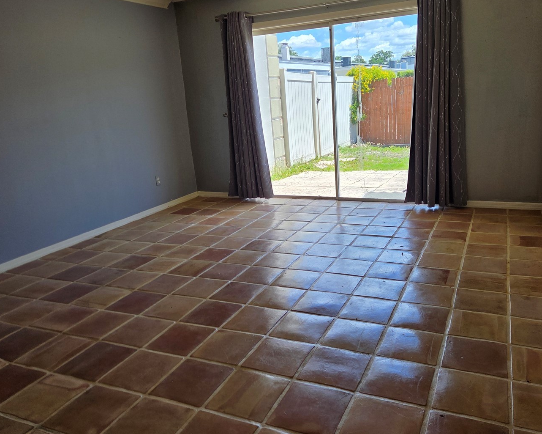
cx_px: 308
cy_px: 195
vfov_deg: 51.4
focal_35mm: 28
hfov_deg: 62.0
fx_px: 449
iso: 80
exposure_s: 1/1700
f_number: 1.8
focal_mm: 5.4
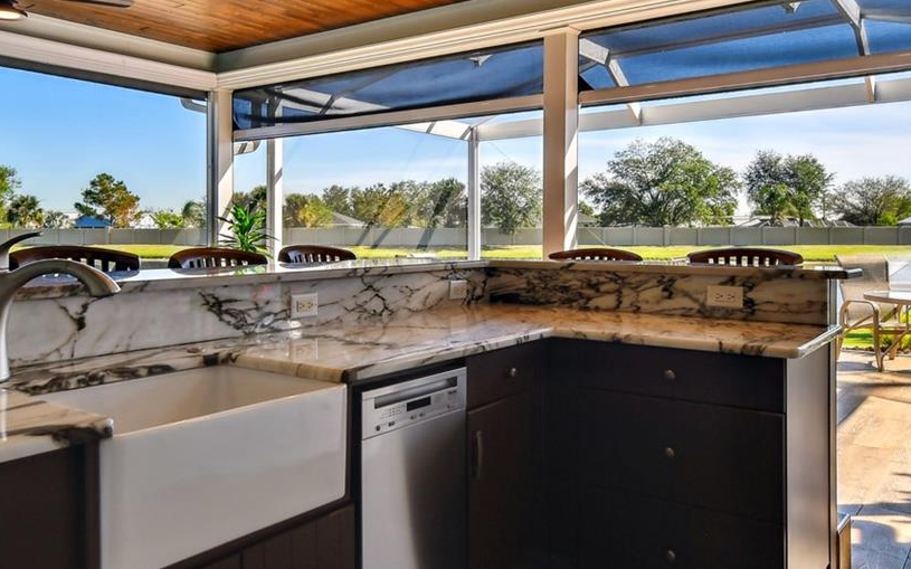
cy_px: 257
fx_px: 745
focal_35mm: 30
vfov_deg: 41.8
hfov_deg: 62.7
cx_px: 399
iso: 100
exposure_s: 1/200
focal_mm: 10
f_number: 7.1
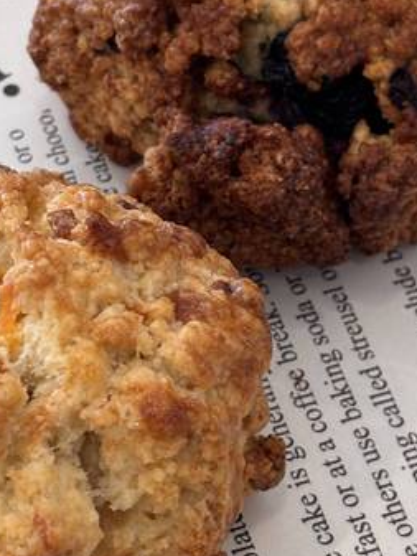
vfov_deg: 17.4
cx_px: 170
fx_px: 1814
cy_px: 283
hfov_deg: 13.1
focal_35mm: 113
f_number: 1.6
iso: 32
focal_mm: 5.96
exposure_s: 1/60
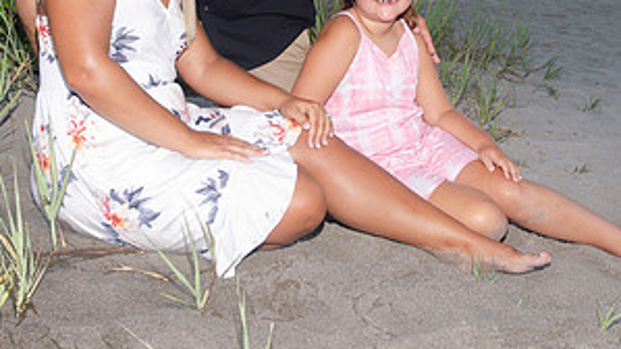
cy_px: -23
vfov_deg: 16.1
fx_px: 1202
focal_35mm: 73
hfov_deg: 29.0
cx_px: 301
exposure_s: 1/250
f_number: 5.6
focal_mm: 24
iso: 100
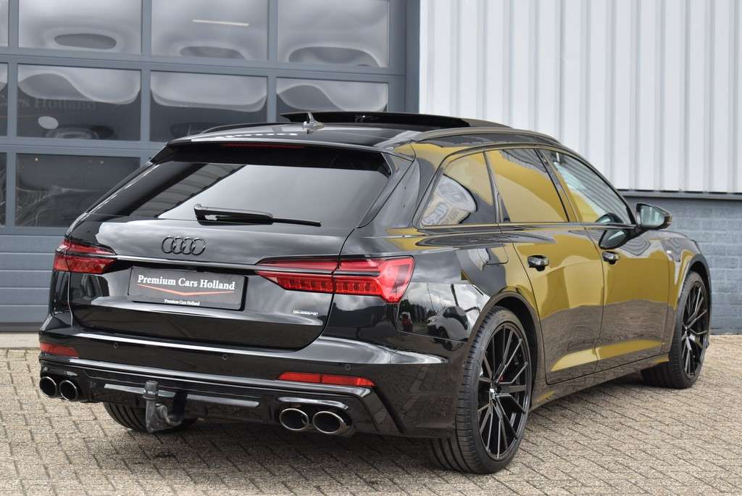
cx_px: 371
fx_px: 1485
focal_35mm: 72
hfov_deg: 28.1
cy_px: 248
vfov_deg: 19.0
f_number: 6.3
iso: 400
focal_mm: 48
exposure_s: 1/160
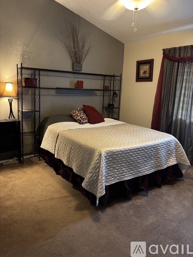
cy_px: 128
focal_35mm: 26
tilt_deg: -11.9
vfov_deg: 67.3
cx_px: 96
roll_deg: -2.3
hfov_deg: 53.0
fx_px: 193
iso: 640
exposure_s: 1/30
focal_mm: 5.96
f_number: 1.6
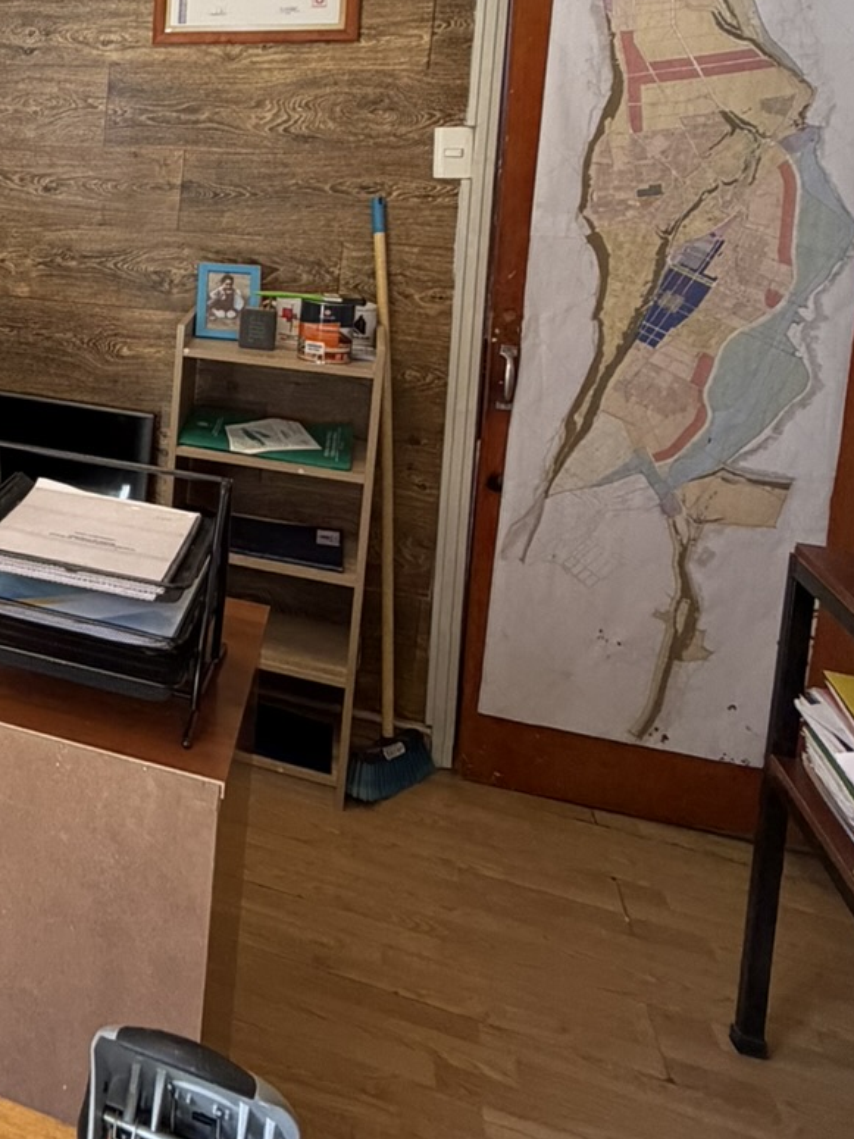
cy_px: 235
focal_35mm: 37
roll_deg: -1.9
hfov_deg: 30.4
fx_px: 1217
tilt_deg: -5.6
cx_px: -259
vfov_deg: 47.5
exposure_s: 1/113
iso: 320
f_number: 2.2
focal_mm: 2.22
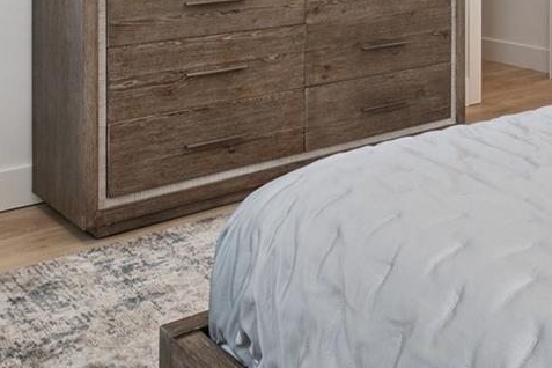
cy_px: -109
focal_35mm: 59
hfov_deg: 33.4
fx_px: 900
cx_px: 420
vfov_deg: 21.0
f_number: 9
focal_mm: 17.5
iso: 200
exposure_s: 1/10
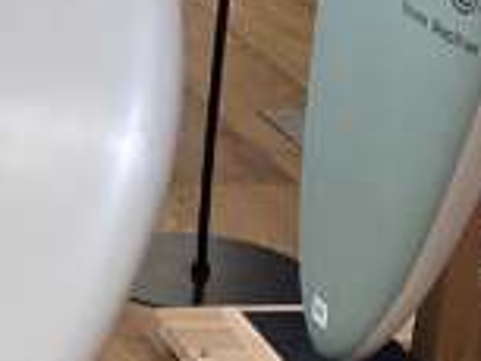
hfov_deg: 11.0
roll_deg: +0.1
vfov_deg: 9.2
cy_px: 220
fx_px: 2253
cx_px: -503
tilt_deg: -20.6
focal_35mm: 162
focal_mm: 3.3
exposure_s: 1/60
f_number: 2.4
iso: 64
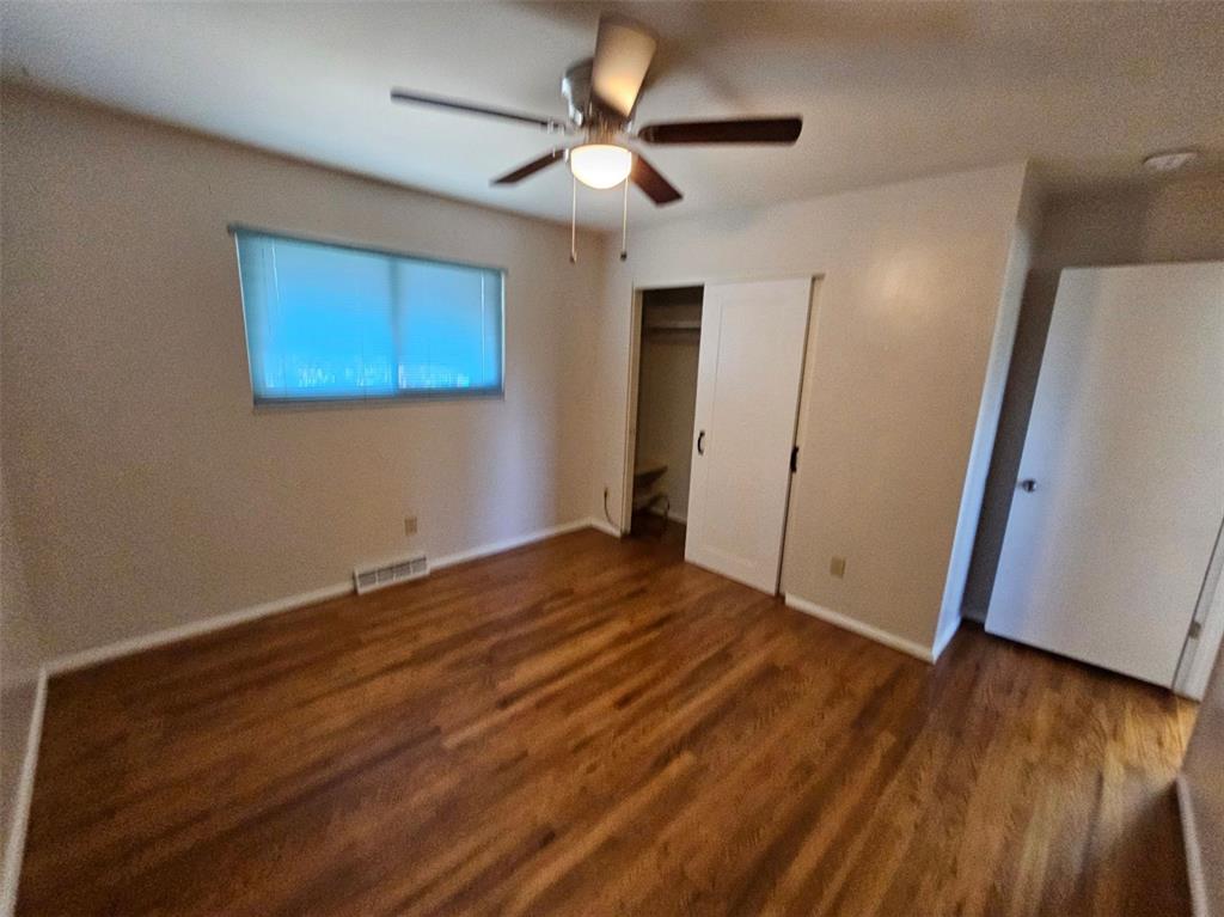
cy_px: 458
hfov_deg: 106.2
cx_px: 612
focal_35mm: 13
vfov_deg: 89.9
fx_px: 459
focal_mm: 2.2
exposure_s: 1/30
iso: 400
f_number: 2.2
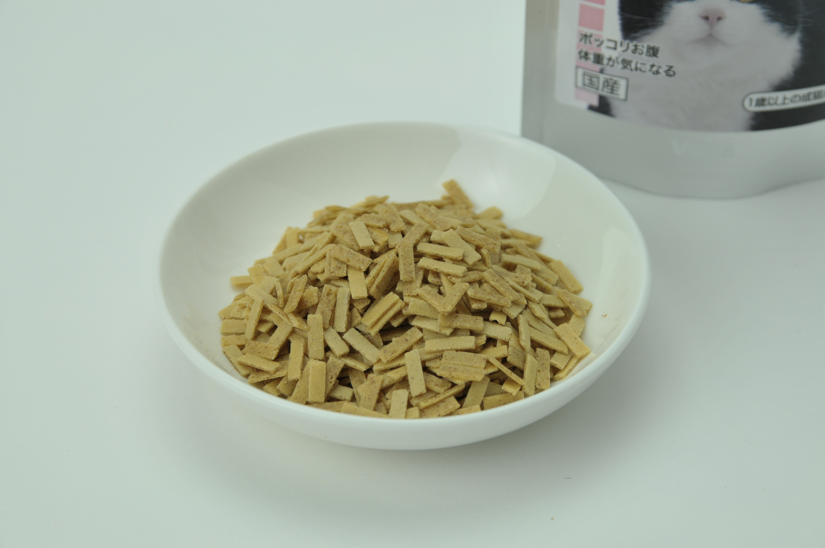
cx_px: 412
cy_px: 274
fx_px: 2403
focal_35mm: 105
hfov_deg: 19.5
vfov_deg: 13.0
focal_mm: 70
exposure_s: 1/60
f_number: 7.1
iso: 200
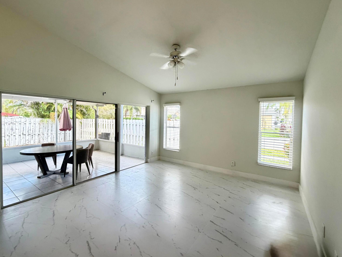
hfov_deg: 94.3
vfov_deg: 78.1
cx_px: 158
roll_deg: -0.6
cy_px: 122
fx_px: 158
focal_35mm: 16
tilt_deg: -1.4
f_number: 2.2
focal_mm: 2.22
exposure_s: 1/120
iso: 200
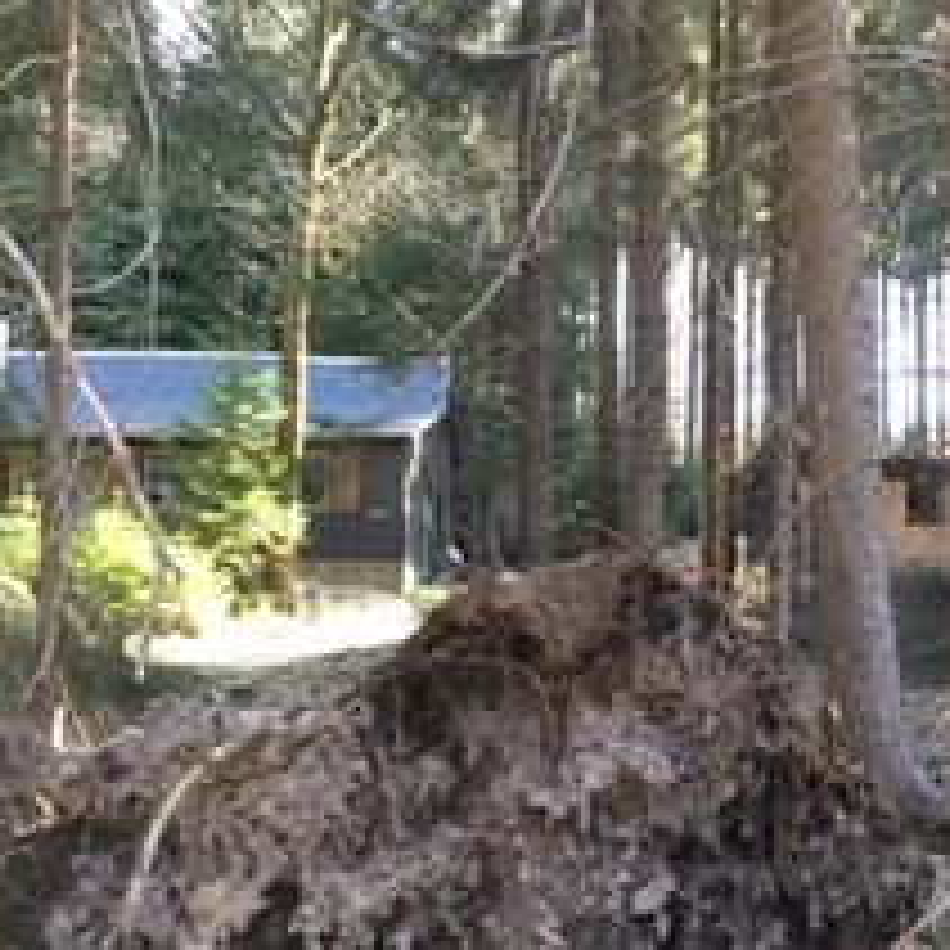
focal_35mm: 54
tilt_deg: +3.1
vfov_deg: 31.4
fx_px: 1677
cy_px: 635
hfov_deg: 31.5
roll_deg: -1.5
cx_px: 606
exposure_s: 1/33
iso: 25
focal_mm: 4.15
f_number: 2.2
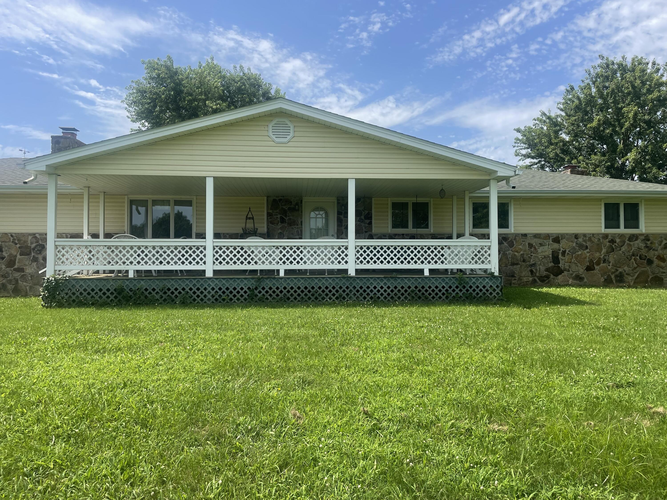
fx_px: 501
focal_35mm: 26
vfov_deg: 53.1
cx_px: 334
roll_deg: +0.4
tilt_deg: +1.9
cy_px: 250
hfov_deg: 67.3
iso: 32
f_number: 1.6
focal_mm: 4.2
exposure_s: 1/3125
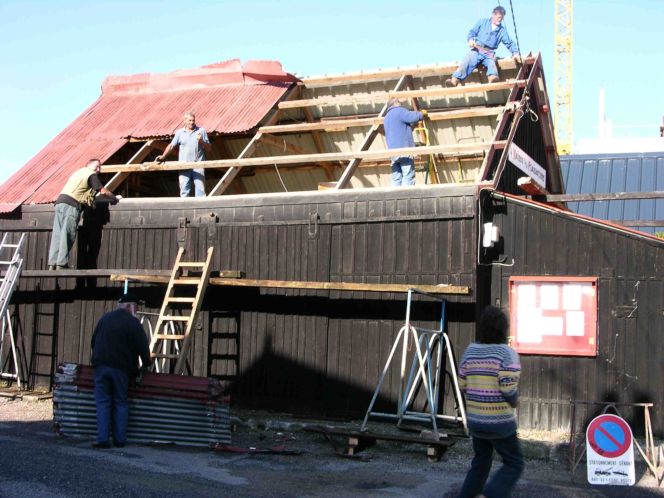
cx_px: 332
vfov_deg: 29.1
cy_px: 249
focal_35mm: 50
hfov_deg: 38.2
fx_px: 959
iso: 50
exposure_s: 1/83.8
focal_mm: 12.7
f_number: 6
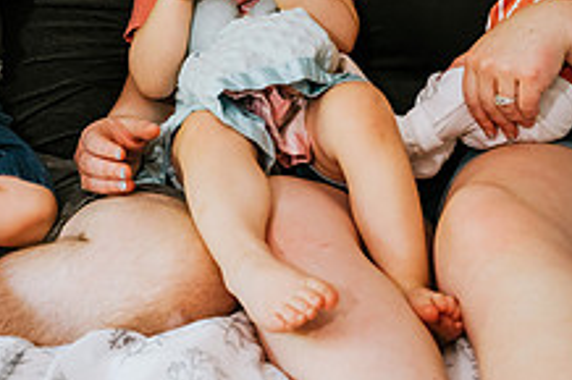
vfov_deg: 13.8
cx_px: 144
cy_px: -93
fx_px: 1524
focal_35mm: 96
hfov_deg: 21.1
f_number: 3.2
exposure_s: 1/250
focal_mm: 36
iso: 1250
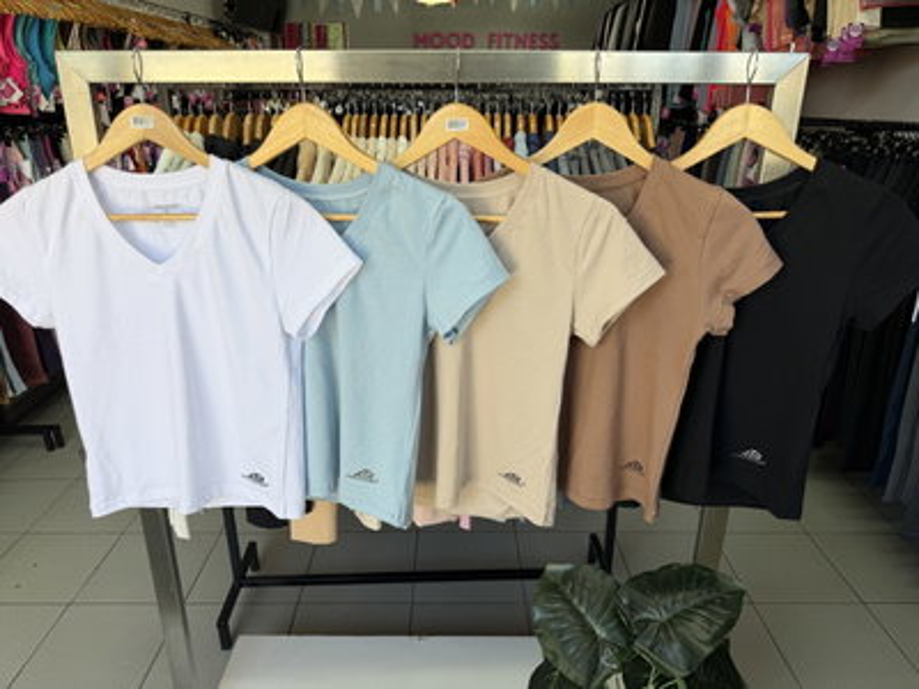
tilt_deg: -20.2
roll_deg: +0.0
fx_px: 637
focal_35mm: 24
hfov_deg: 71.6
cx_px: 460
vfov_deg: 56.8
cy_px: 344
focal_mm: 6.76
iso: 64
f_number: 1.78
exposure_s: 1/182
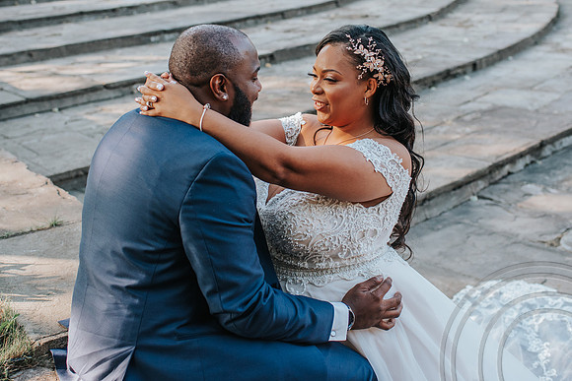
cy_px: 112
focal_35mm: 49
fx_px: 785
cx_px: 286
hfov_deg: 40.0
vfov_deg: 27.1
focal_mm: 35
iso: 1100
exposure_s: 1/1250
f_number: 2.8
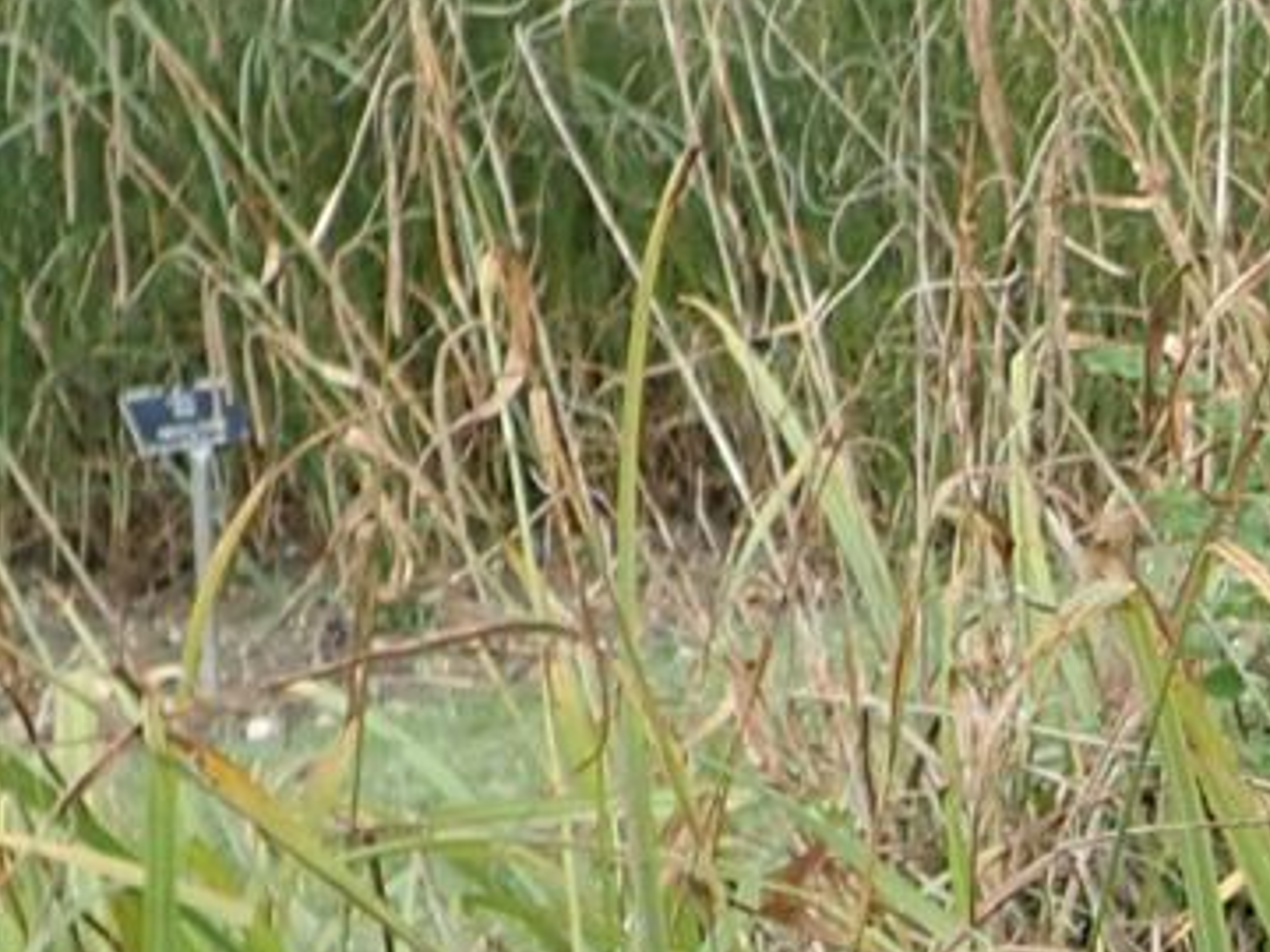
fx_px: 5100
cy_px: 1104
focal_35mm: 139
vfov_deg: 10.5
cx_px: 2170
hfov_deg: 13.0
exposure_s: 1/320
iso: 100
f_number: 2.8
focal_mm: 4.5
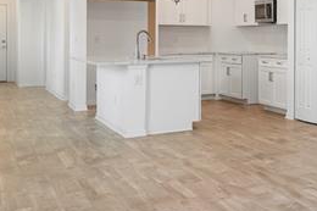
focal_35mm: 55
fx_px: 484
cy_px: 46
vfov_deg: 24.3
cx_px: 465
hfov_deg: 26.8
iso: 400
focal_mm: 14
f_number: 8
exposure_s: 1/8
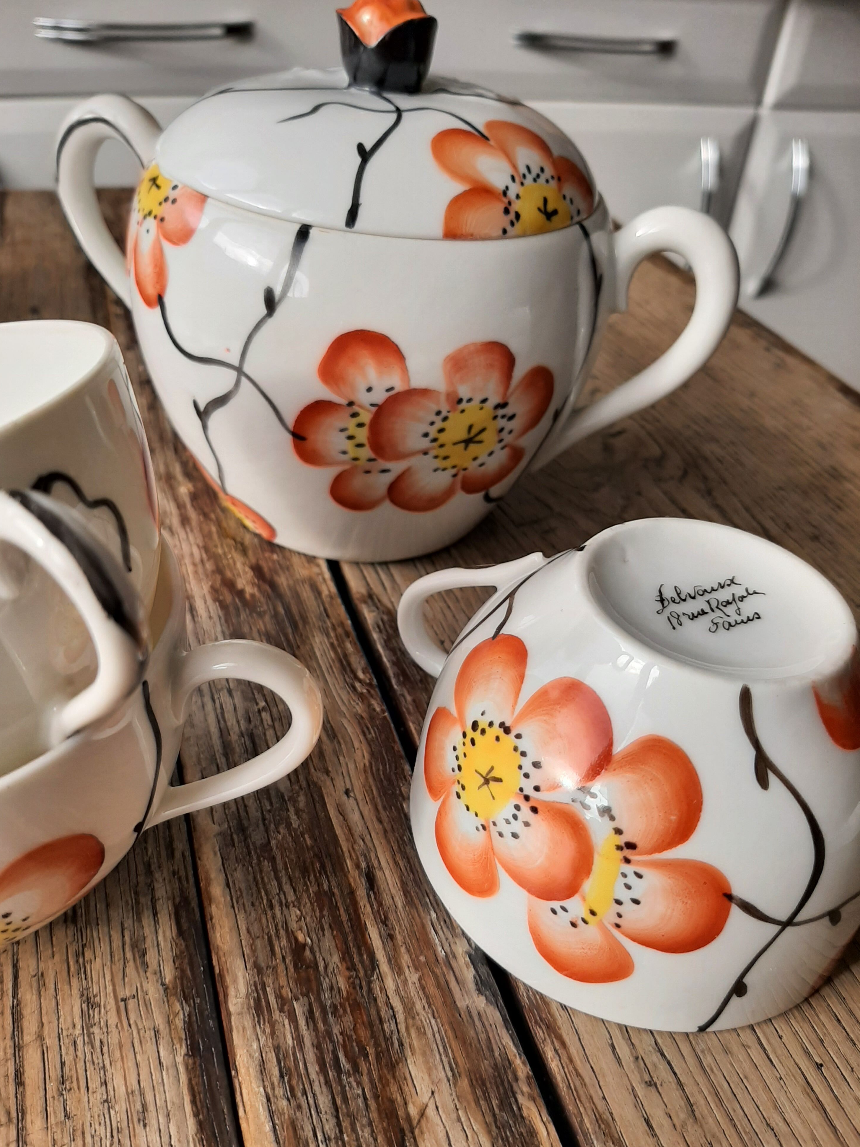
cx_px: 416
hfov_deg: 51.3
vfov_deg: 65.3
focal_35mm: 27
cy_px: 591
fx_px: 894
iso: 40
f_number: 1.7
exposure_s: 1/315
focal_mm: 3.93
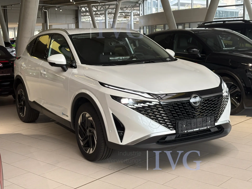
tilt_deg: -7.6
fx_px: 379
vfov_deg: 28.0
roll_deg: +2.2
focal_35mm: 52
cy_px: 94
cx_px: 126
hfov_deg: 36.8
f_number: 1.6
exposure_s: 1/49
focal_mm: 5.96
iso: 50
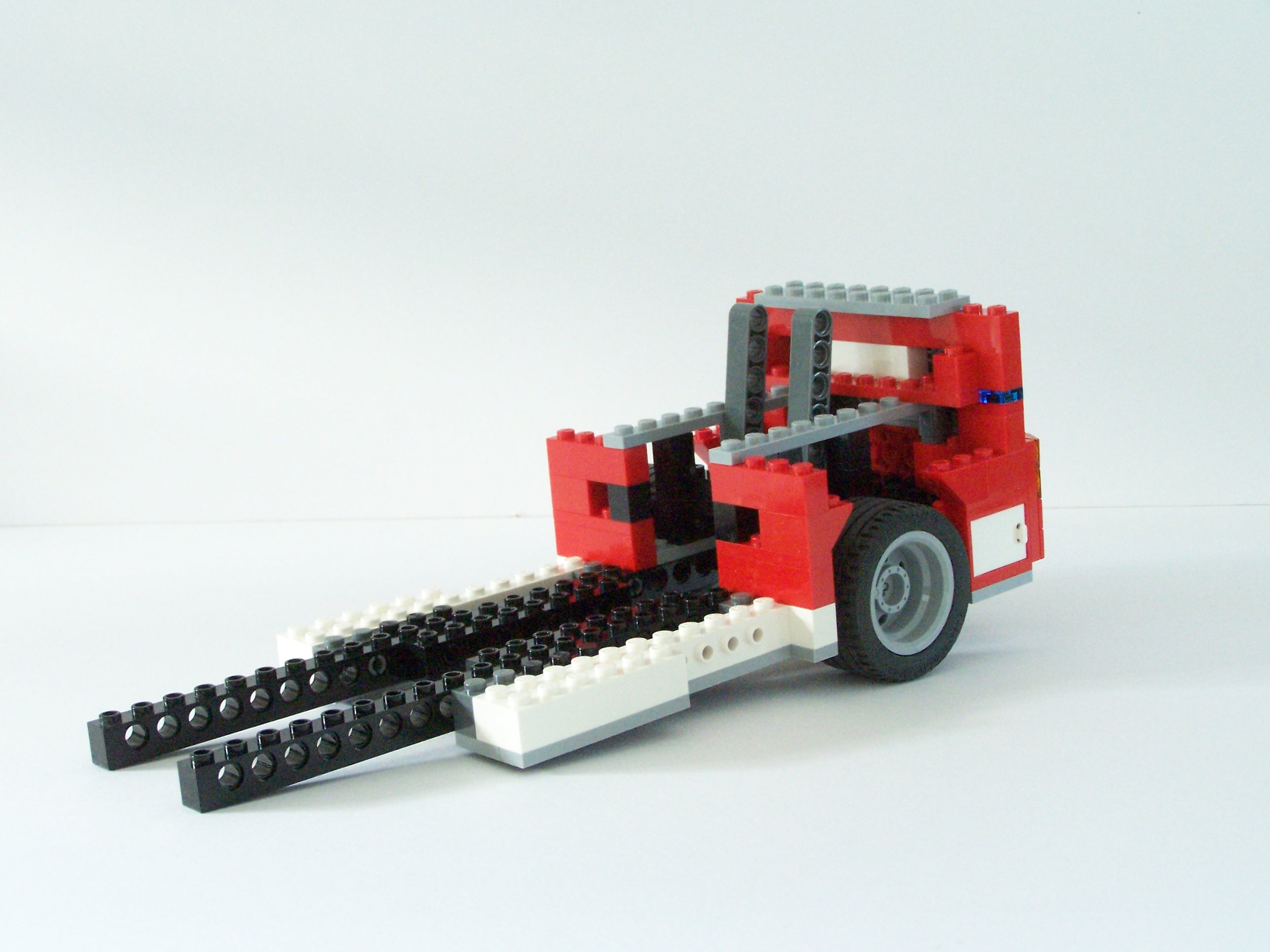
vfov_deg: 24.8
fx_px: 2165
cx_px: 635
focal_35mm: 59
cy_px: 476
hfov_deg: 32.7
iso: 400
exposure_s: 1/10
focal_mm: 9.8
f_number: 4.5
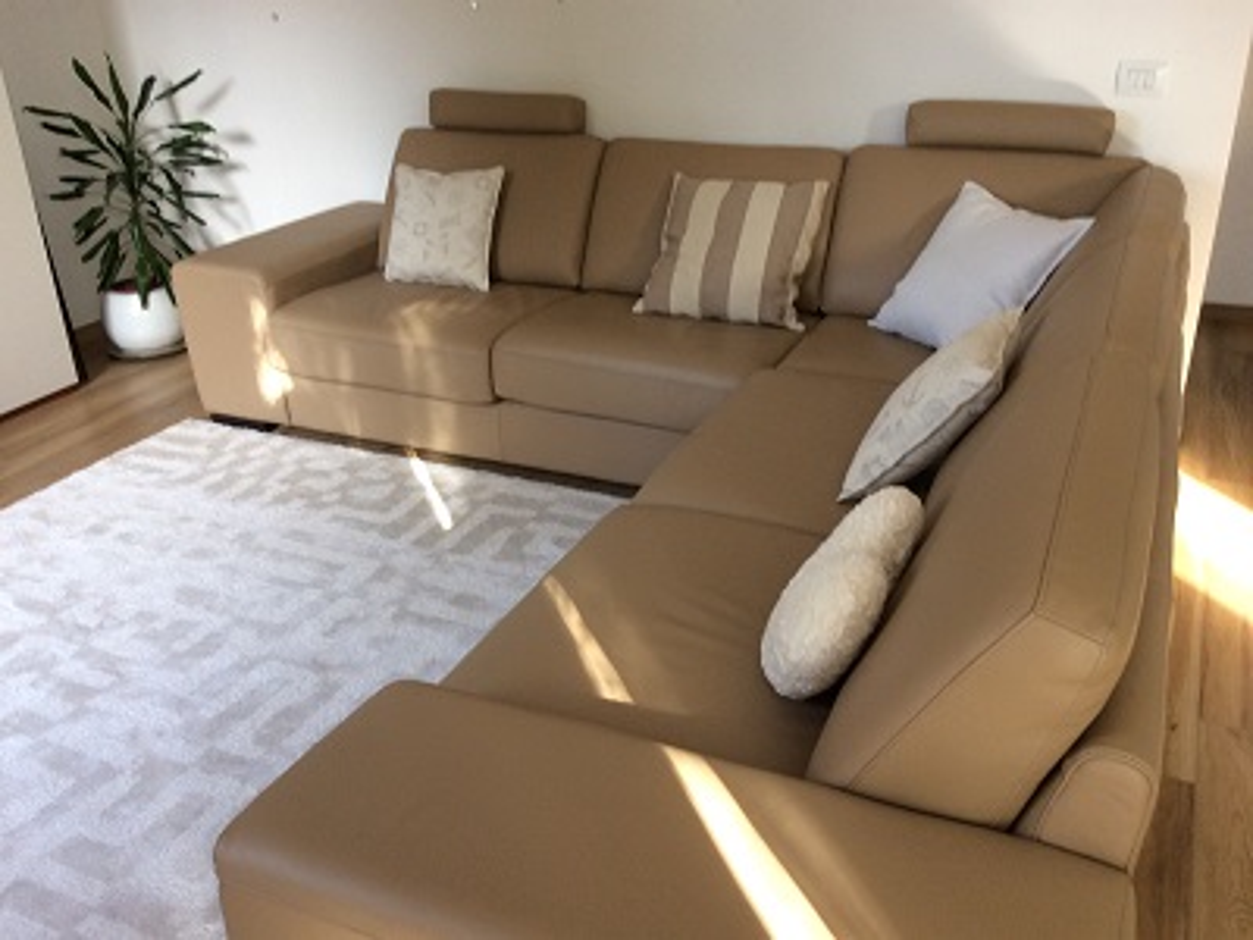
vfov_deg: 44.2
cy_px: 470
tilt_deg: -24.9
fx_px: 1158
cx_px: 626
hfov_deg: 56.8
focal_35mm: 32
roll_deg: +1.7
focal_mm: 3.3
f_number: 2.4
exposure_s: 1/25
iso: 50
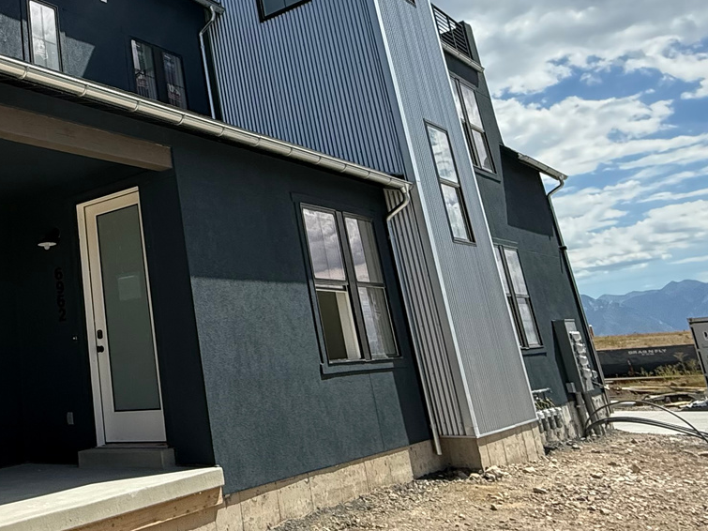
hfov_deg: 44.3
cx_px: 62
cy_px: 139
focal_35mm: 38
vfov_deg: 36.9
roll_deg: +5.4
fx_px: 777
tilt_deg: +17.6
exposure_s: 1/1285
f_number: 2.2
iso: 64
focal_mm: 2.22
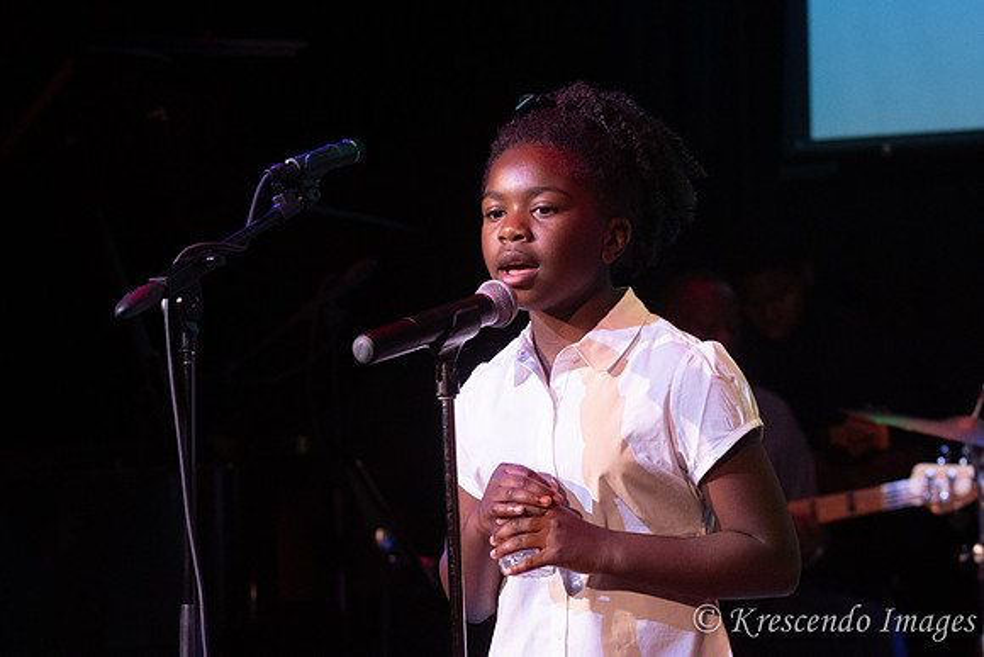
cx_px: 541
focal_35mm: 129
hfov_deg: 15.9
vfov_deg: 10.7
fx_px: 3519
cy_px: 296
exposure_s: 1/200
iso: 3200
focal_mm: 78
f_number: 4
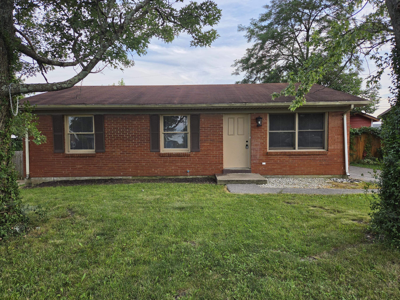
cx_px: 200
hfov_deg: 73.9
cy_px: 150
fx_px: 266
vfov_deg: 58.9
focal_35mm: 23
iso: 80
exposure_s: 1/1108
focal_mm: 5.4
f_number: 1.8
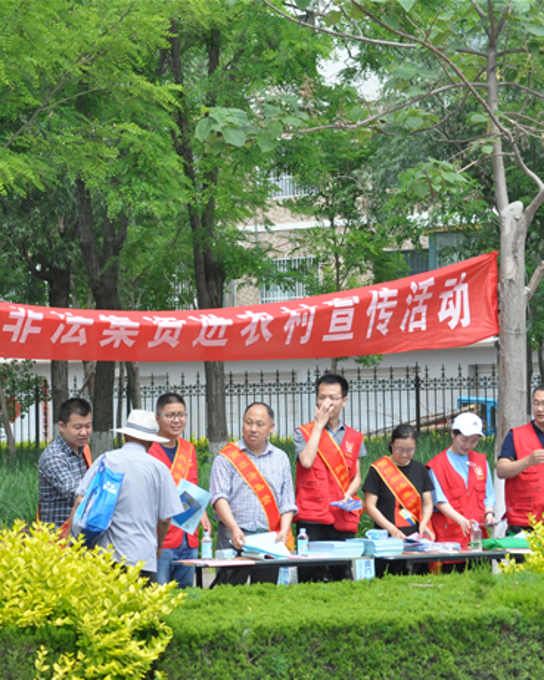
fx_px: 2917
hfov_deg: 10.6
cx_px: 133
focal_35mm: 145
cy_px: 341
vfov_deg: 13.3
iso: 1600
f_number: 9
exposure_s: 1/1250
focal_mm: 68
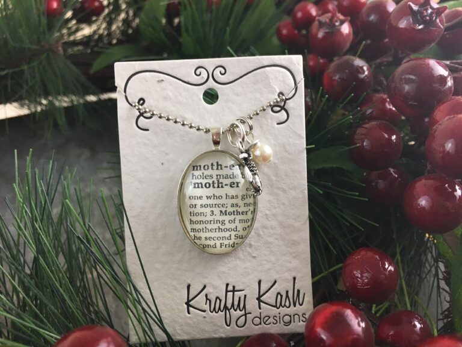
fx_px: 387
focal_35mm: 29
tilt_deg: -38.9
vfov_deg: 48.2
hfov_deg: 61.7
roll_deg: +0.8
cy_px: 174
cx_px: 231
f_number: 2.2
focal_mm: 4.15
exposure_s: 1/30
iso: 32
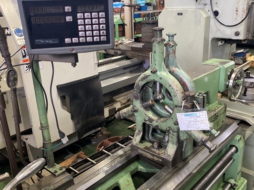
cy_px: 93
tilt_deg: -17.2
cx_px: 131
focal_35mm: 35
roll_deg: -0.2
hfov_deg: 52.6
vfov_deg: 40.7
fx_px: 257
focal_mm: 3.99
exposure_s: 1/60
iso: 160
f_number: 1.8
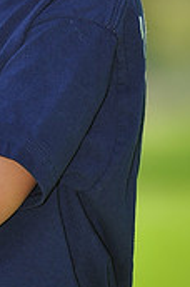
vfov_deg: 3.1
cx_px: -13
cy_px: -72
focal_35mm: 676
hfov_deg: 2.0
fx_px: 5373
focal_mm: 200
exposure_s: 1/640
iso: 200
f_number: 4.5
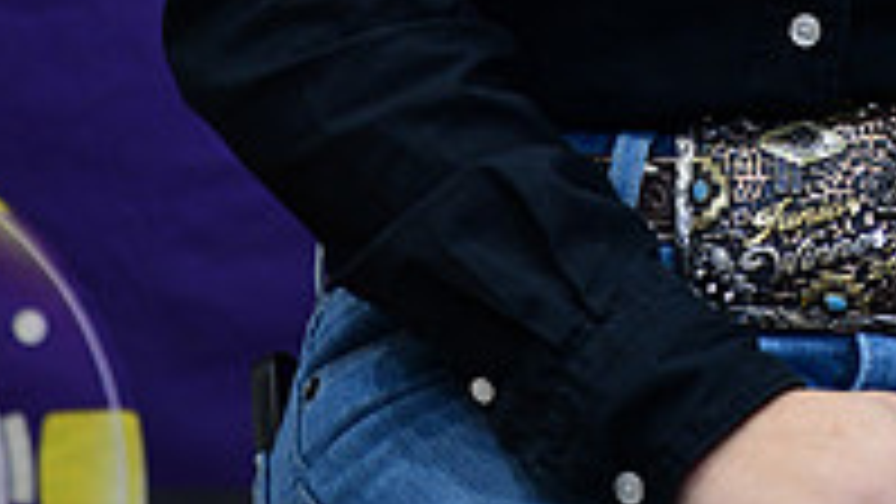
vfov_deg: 3.6
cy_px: -792
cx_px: 808
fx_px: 7984
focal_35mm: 336
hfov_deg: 6.4
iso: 2500
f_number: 4.2
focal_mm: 110
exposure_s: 1/250
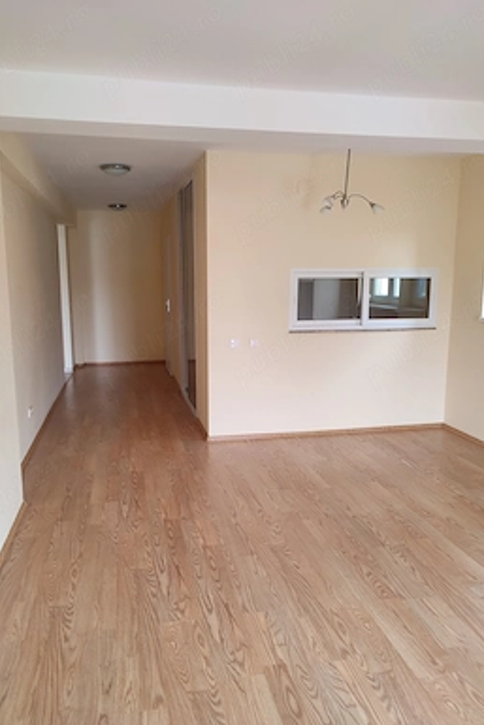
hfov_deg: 47.9
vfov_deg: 67.4
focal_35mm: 27
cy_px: 369
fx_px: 544
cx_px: 228
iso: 312
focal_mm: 6.04
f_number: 1.9
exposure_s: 1/33
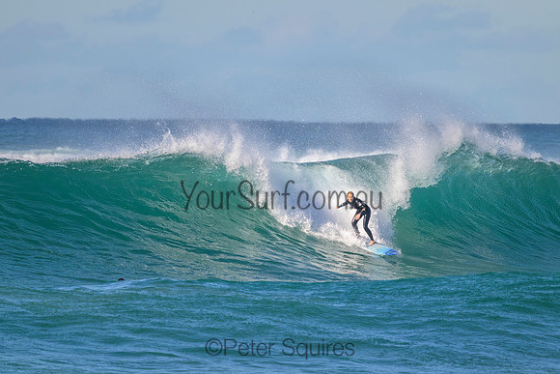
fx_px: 12965
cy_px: 187
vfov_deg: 1.7
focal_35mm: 833
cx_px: 280
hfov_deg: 2.5
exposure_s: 1/2000
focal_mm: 800
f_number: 11
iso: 1250
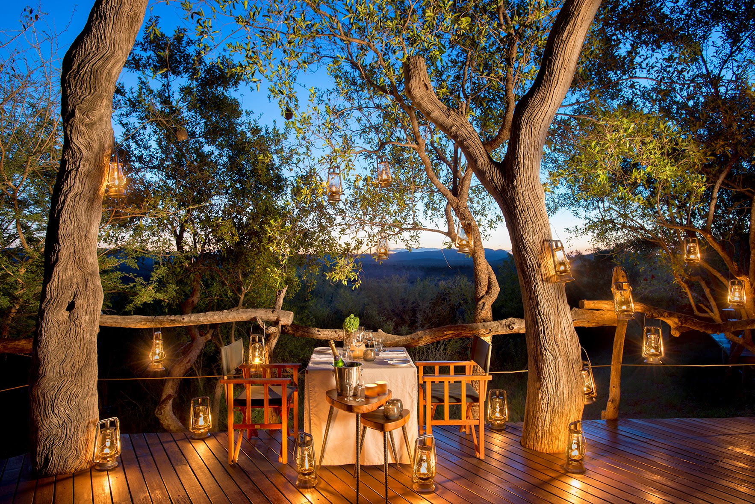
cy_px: 252
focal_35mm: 30
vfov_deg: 43.6
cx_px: 378
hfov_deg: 61.9
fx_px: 629
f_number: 9.5
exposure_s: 20
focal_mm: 30
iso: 200
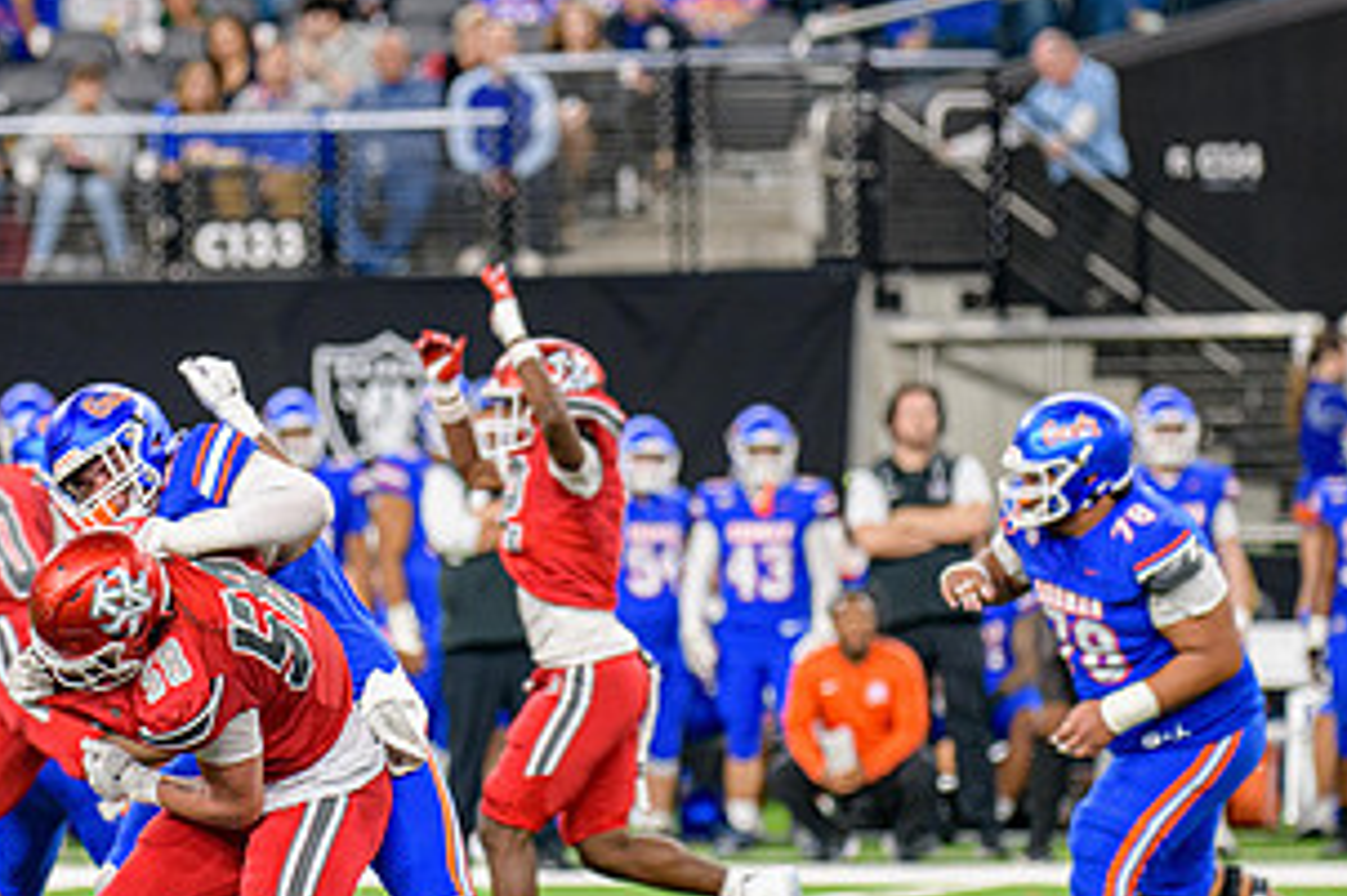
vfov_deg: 3.7
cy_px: 675
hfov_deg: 5.5
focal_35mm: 375
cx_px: 455
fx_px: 14023
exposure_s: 1/400
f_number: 2.8
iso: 1000
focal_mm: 195
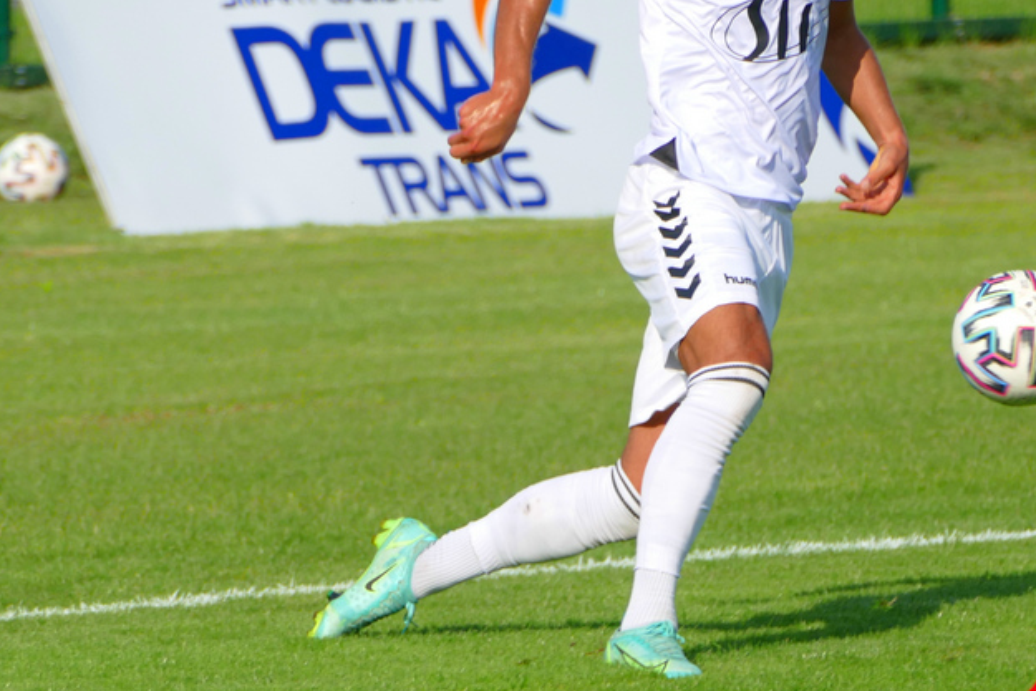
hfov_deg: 2.9
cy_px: 342
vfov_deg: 1.9
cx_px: 438
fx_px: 20608
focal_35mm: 716
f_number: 4
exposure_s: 1/2000
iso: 125
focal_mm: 141.8
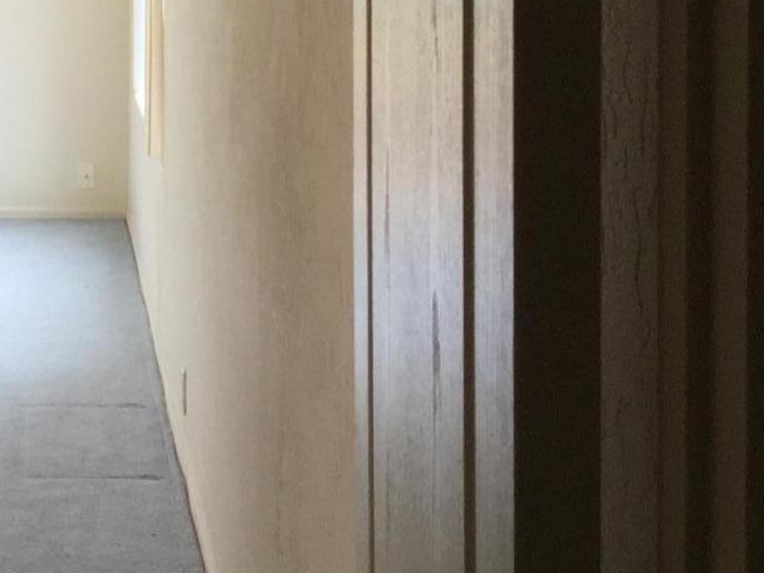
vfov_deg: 14.2
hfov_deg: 18.4
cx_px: -102
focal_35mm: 102
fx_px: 2251
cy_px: -57
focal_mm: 3.3
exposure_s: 1/120
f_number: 2.4
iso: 40
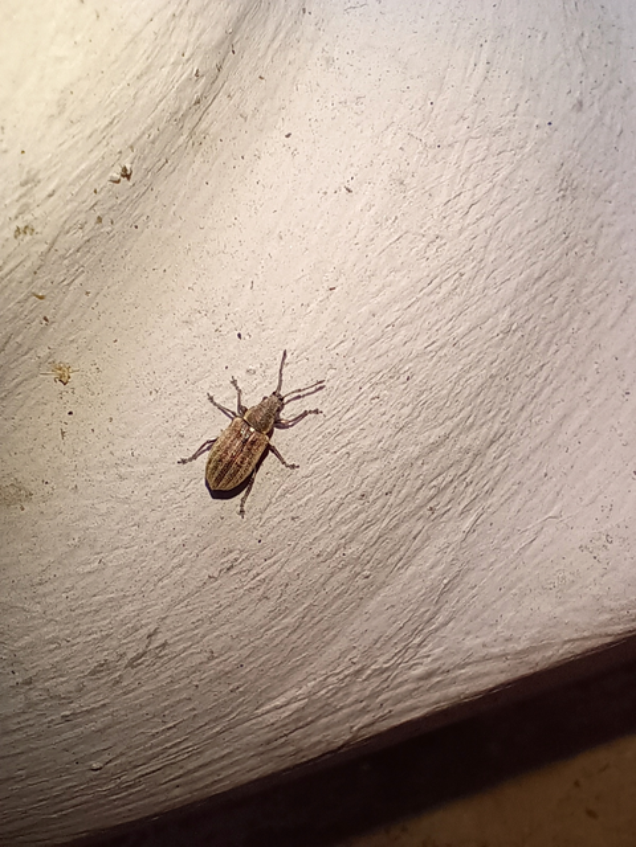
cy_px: 424
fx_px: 612
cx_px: 318
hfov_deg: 54.9
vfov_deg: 69.4
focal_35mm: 25
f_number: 2.4
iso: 50
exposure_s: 1/389
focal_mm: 1.98
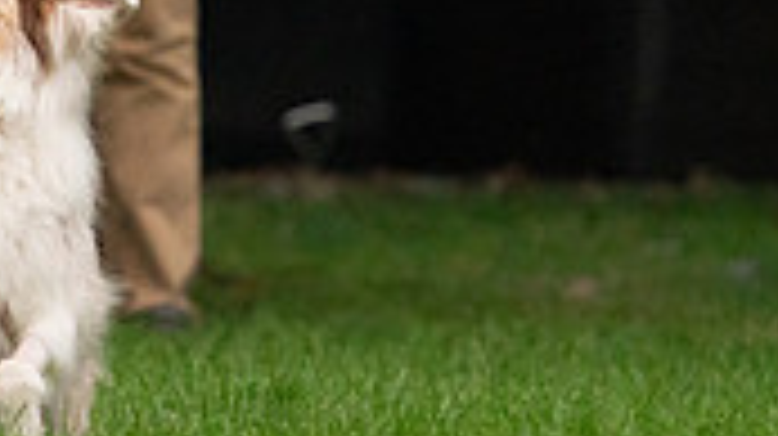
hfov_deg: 1.6
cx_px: -202
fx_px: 27890
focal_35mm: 1353
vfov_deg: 0.9
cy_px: -303
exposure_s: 1/1600
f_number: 6.3
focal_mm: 385
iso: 6400
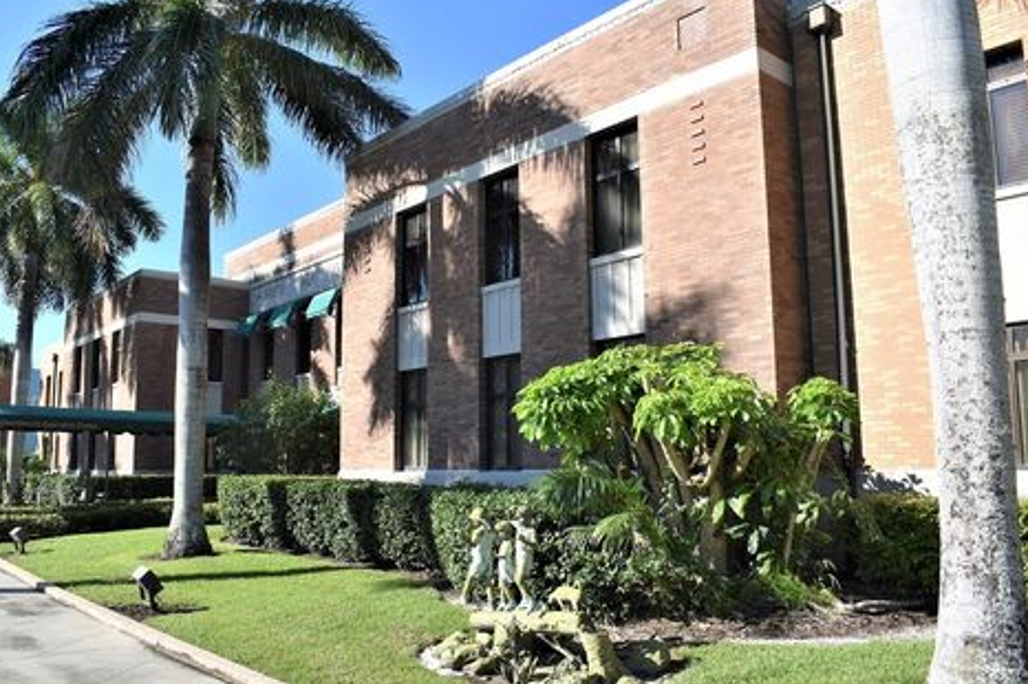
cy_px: 348
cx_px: 483
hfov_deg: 63.6
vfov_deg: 44.9
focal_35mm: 29
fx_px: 827
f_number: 8
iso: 110
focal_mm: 18
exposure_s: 1/250
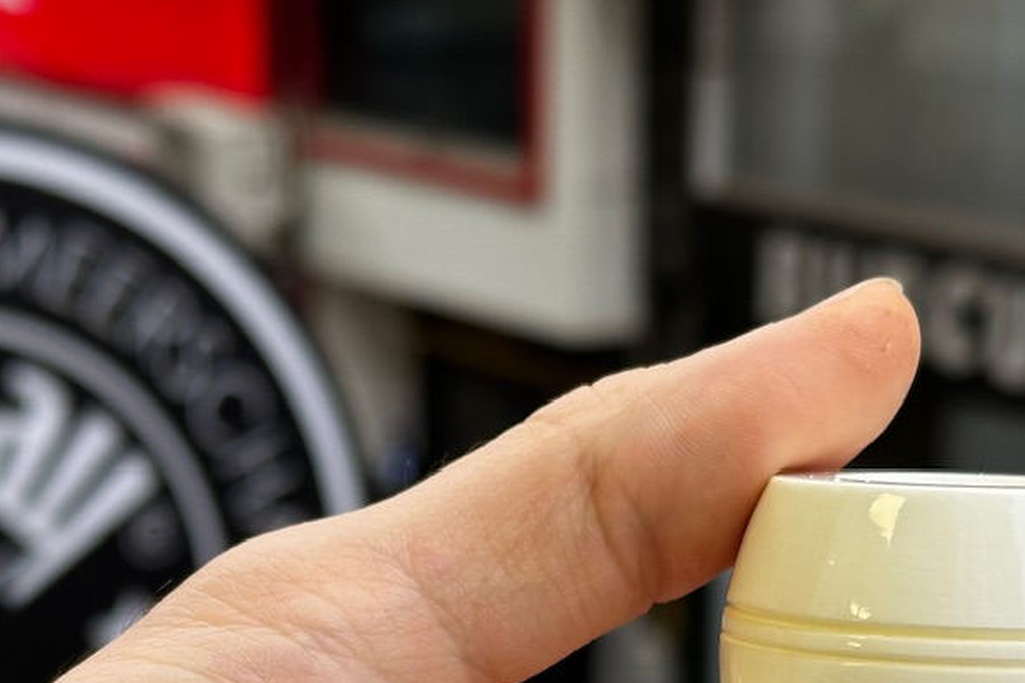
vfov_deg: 12.5
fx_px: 3046
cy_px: 813
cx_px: 359
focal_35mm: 107
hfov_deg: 19.1
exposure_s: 1/125
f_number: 1.78
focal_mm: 6.86
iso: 80
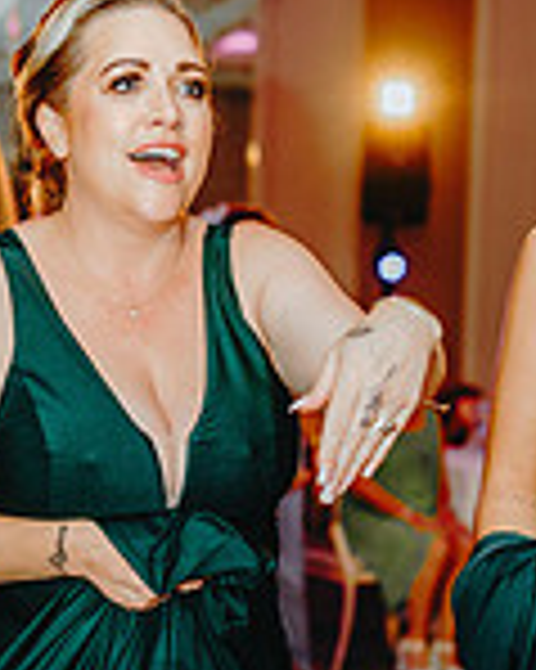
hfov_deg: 15.5
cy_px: 423
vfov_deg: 19.3
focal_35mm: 99
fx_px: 1965
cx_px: 140
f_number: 2
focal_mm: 35
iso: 1250
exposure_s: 1/250
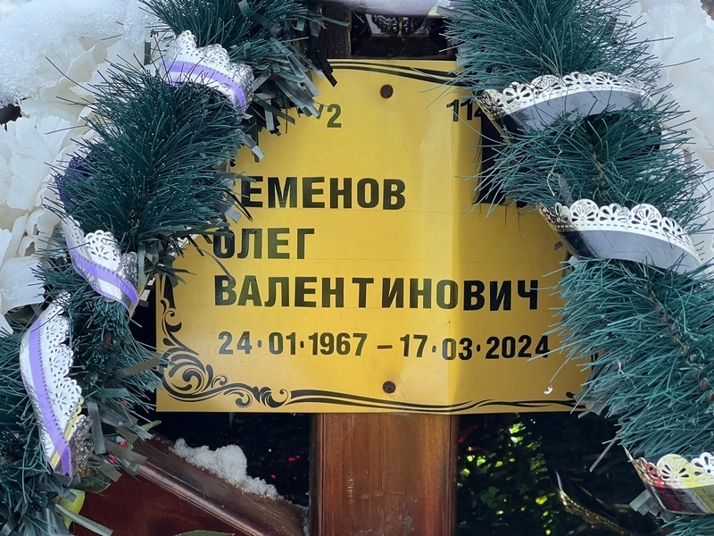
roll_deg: -2.2
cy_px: 268
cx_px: 357
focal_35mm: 77
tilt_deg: -10.2
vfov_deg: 19.1
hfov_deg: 25.3
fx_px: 1588
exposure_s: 1/99
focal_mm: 9
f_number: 2.8
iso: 160
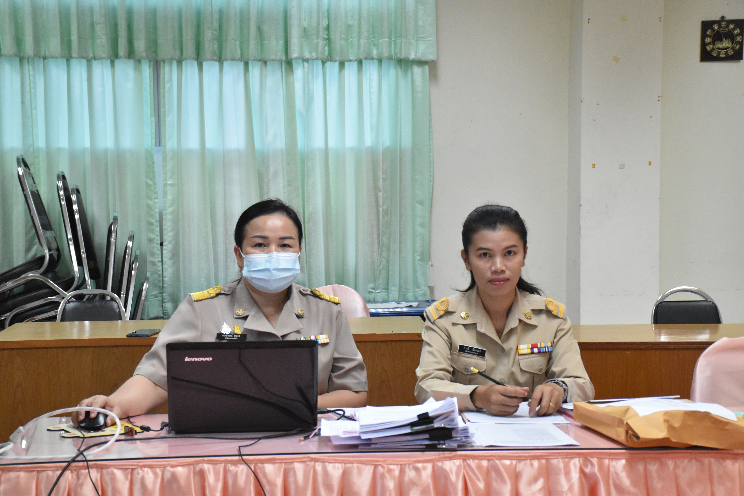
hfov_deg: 27.0
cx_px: 372
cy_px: 248
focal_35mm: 75
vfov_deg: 18.2
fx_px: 1550
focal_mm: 50
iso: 3200
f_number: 6.3
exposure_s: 1/160
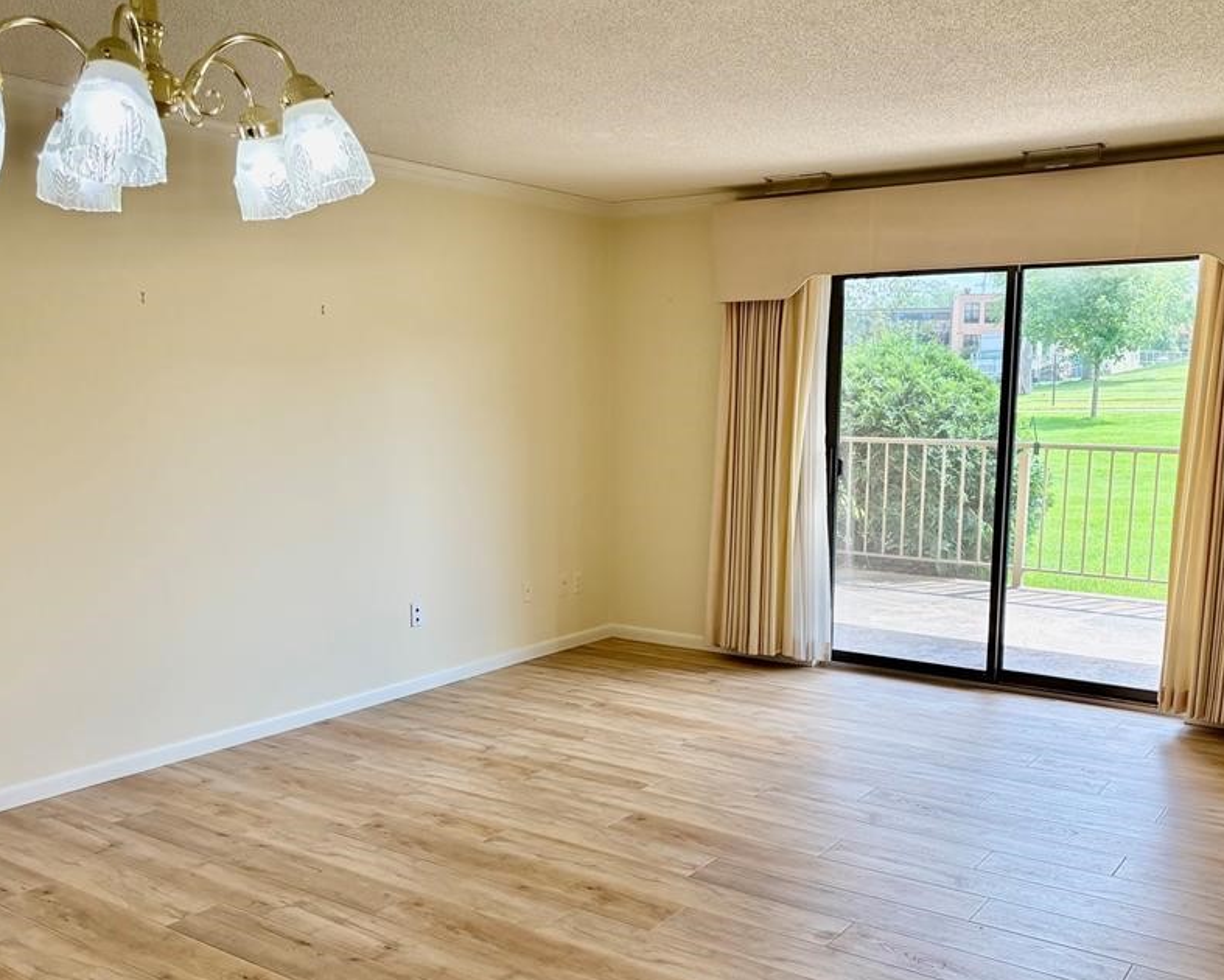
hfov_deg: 54.2
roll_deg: +0.0
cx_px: 658
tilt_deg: -8.5
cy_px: 568
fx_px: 1196
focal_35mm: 33
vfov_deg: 44.4
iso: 64
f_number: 1.6
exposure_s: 1/299
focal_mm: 5.96
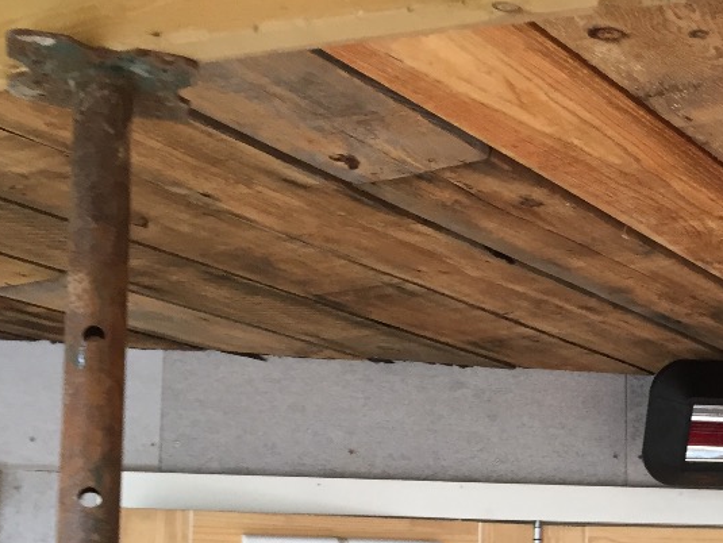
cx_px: 728
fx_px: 1359
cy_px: 516
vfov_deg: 21.9
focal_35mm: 65
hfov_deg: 28.0
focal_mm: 4.15
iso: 100
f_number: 2.2
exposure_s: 1/33
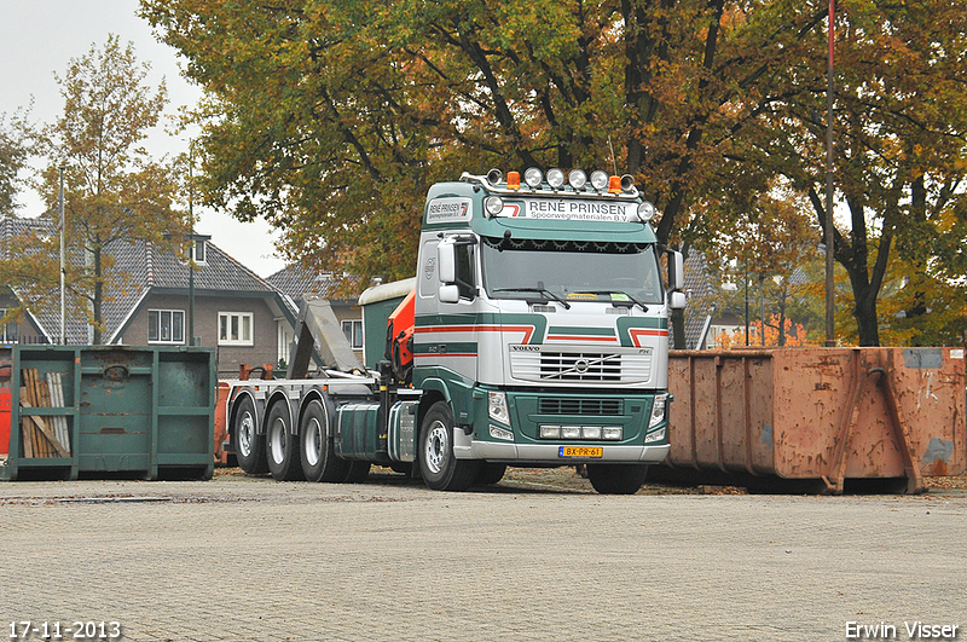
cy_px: 321
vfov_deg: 11.1
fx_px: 3299
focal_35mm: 123
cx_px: 484
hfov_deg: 16.7
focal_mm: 82
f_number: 8
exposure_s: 1/100
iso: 640
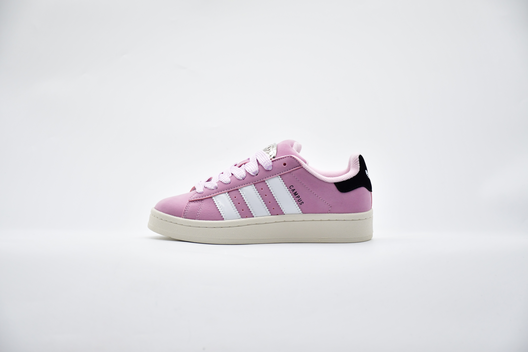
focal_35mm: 99
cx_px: 264
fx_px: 1452
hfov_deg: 20.6
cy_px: 176
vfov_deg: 13.8
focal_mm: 66
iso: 800
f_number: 5
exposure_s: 1/500
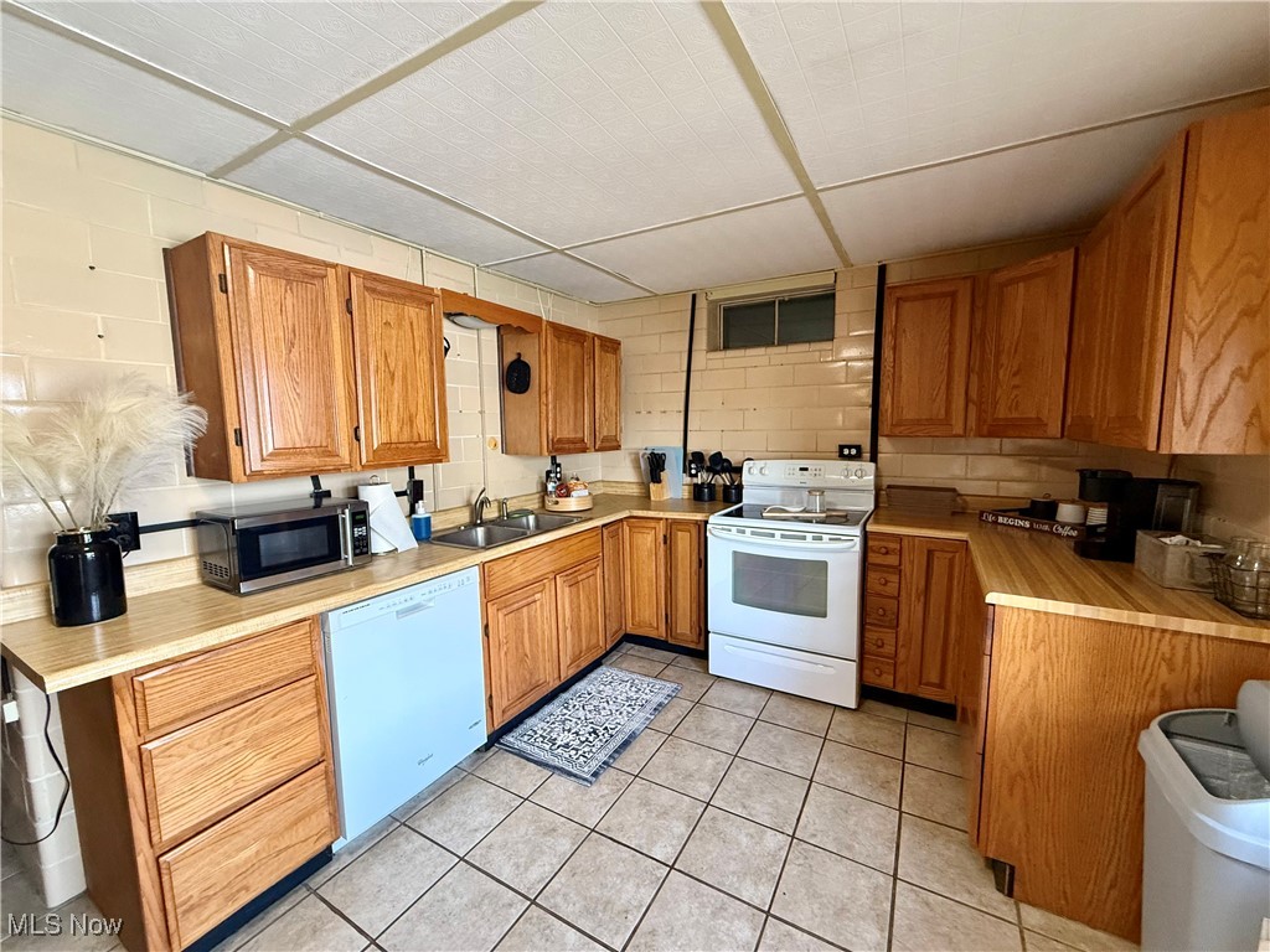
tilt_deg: -4.9
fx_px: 514
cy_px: 476
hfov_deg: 102.1
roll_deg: +1.1
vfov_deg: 85.7
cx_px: 635
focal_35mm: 14
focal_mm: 2.22
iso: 400
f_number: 2.2
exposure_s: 1/60
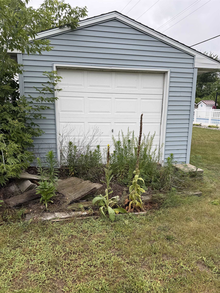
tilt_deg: -10.8
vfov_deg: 71.6
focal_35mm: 24
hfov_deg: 56.8
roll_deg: -0.5
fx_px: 203
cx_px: 110
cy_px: 146
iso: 80
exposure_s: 1/580
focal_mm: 6.76
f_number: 1.78
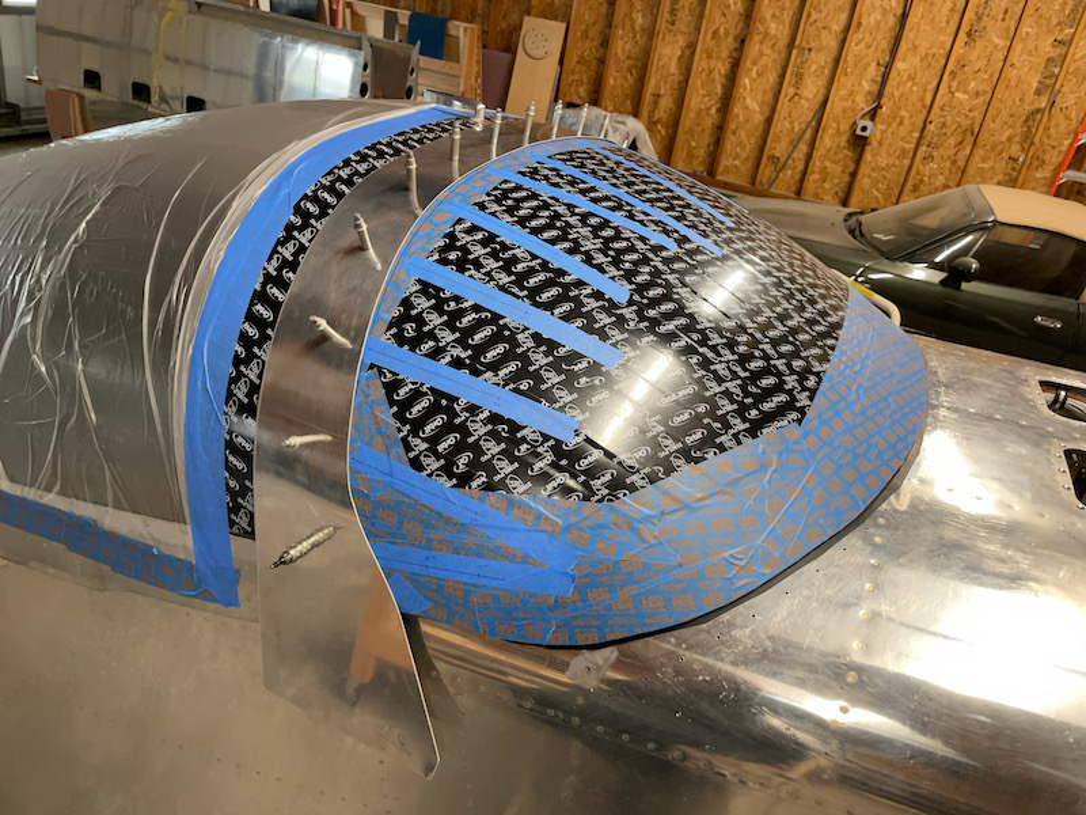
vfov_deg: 53.1
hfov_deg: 67.3
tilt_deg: -27.9
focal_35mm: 26
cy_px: 408
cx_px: 543
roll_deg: -10.6
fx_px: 816
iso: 200
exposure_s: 1/60
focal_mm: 4.2
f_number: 1.6
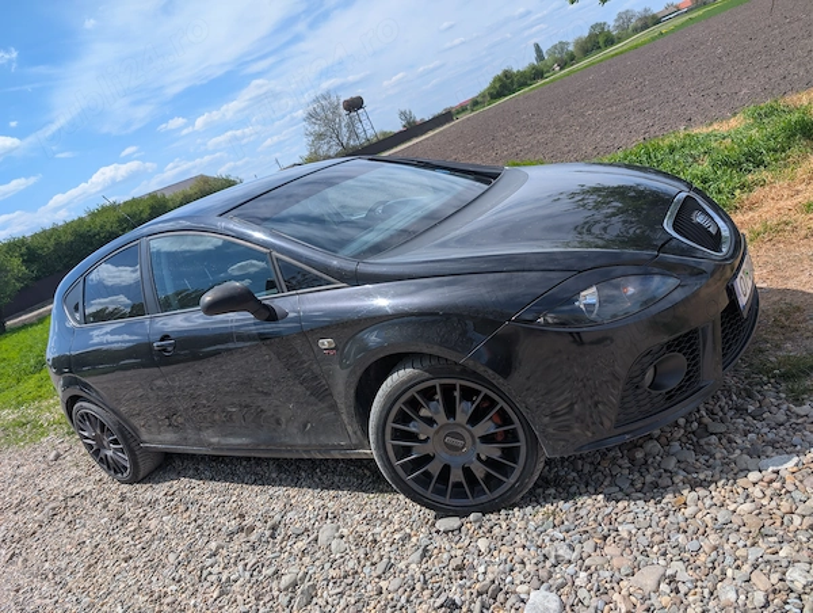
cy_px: 306
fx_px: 565
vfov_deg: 57.0
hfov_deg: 71.5
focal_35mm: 24
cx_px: 406
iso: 21
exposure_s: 1/1186
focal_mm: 6.9
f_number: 1.68
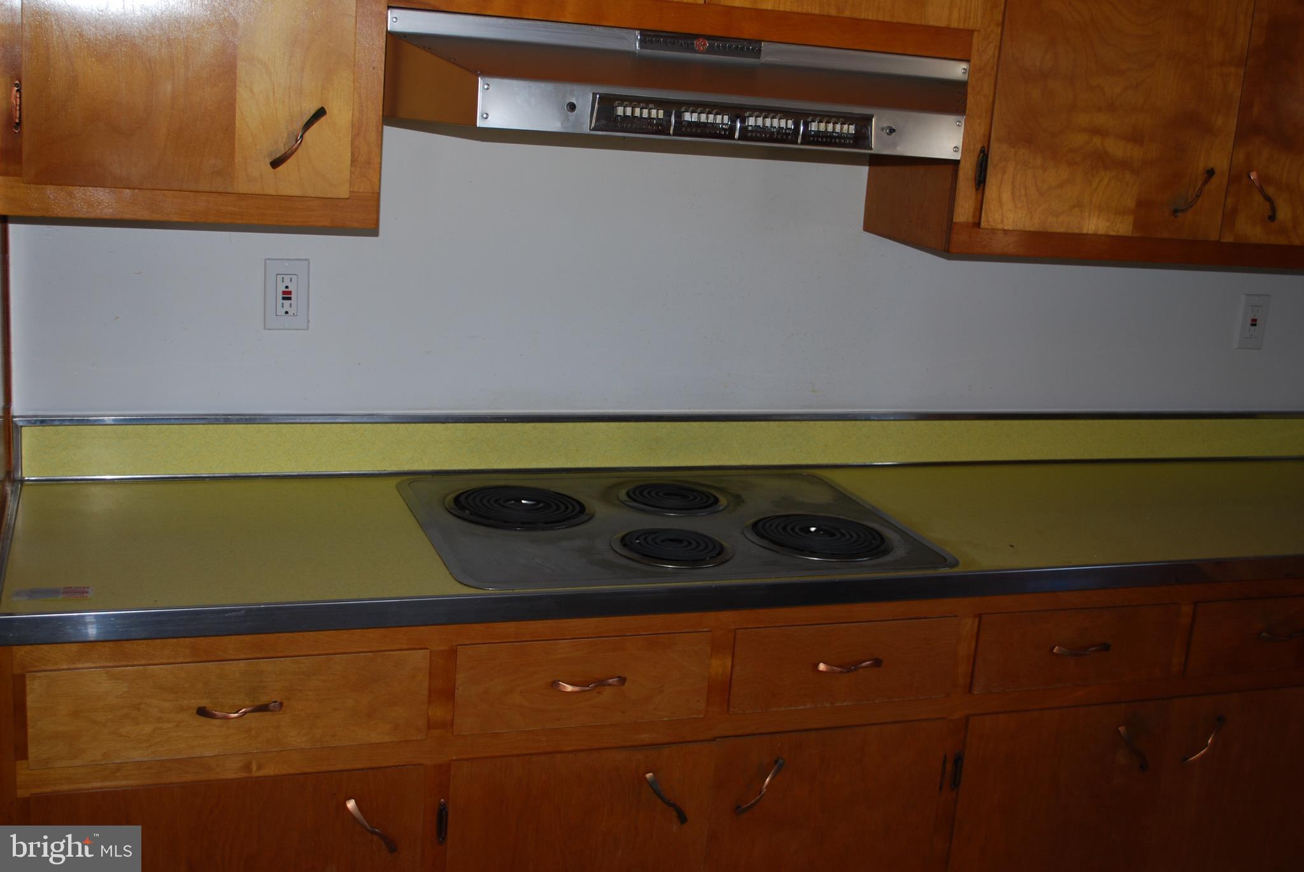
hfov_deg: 49.5
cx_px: 652
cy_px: 436
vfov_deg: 34.3
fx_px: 1414
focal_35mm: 39
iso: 200
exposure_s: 1/60
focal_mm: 26
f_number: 4.5
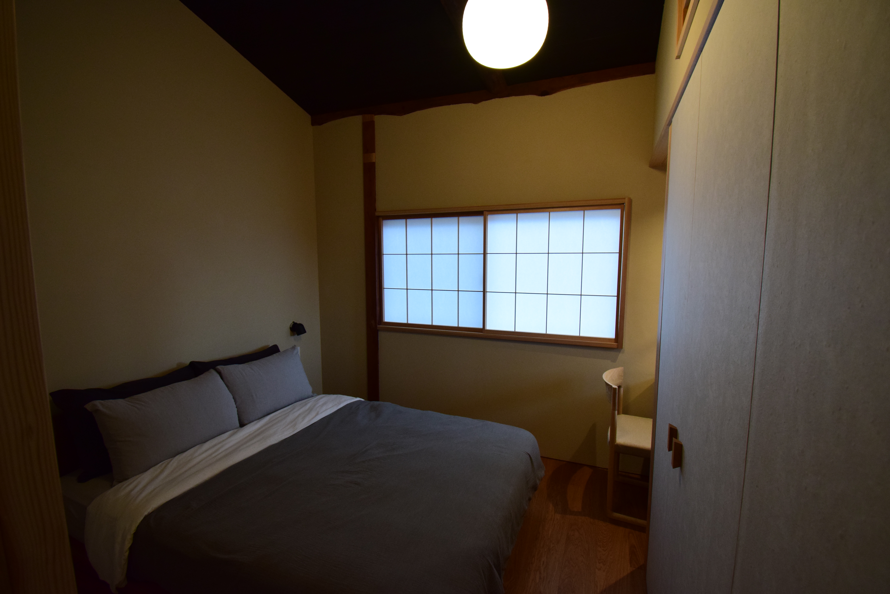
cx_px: 445
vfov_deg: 77.4
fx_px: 371
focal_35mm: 15
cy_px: 297
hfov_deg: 100.4
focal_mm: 10
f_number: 5.6
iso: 1000
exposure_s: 1/90
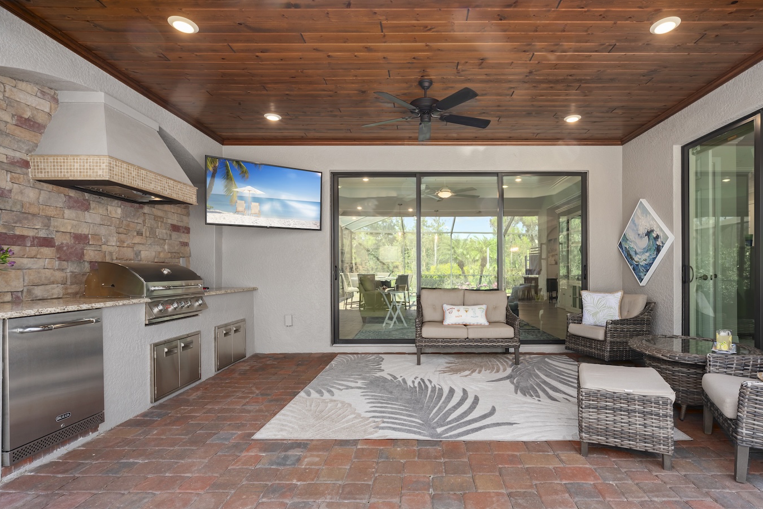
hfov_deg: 89.7
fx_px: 382
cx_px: 422
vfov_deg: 67.3
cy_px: 274
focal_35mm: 18
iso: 400
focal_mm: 16
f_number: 10
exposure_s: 1/5
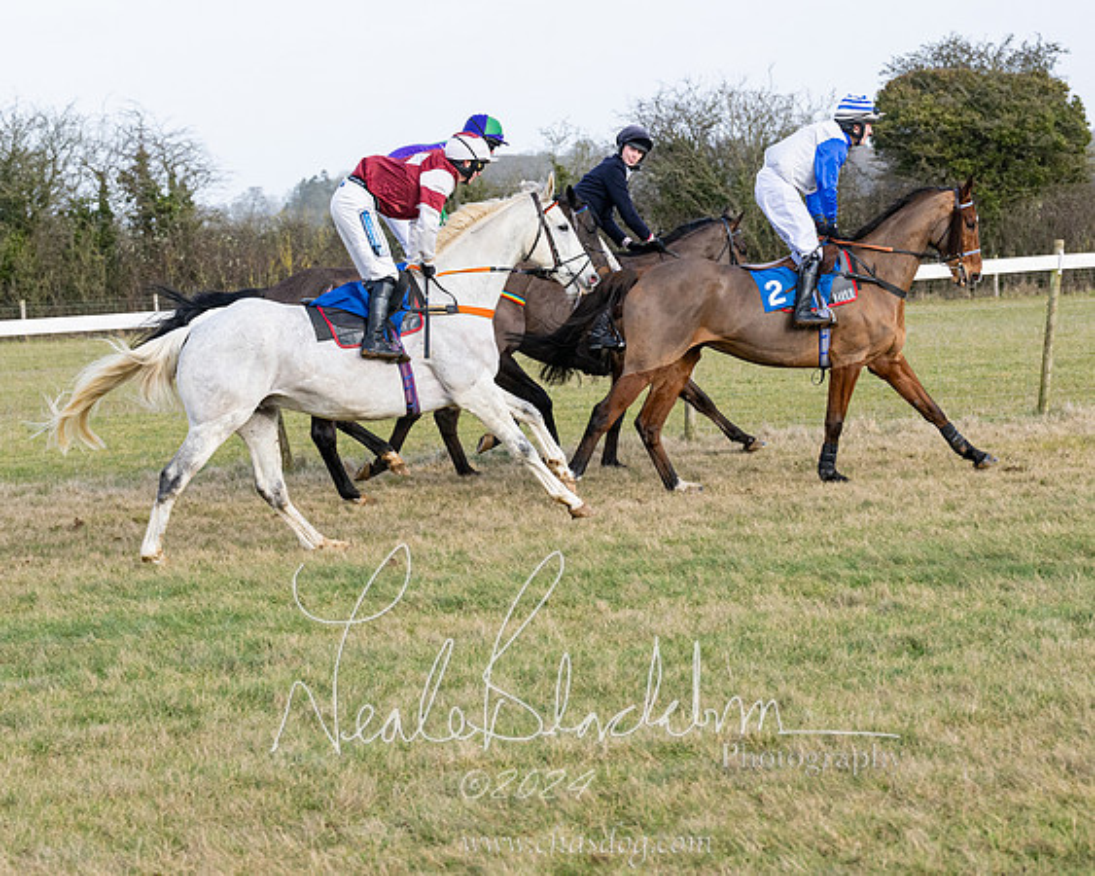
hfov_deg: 16.2
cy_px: 438
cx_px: 438
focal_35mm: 118
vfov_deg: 13.0
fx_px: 3833
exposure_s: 1/1250
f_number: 5
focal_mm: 70
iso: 400
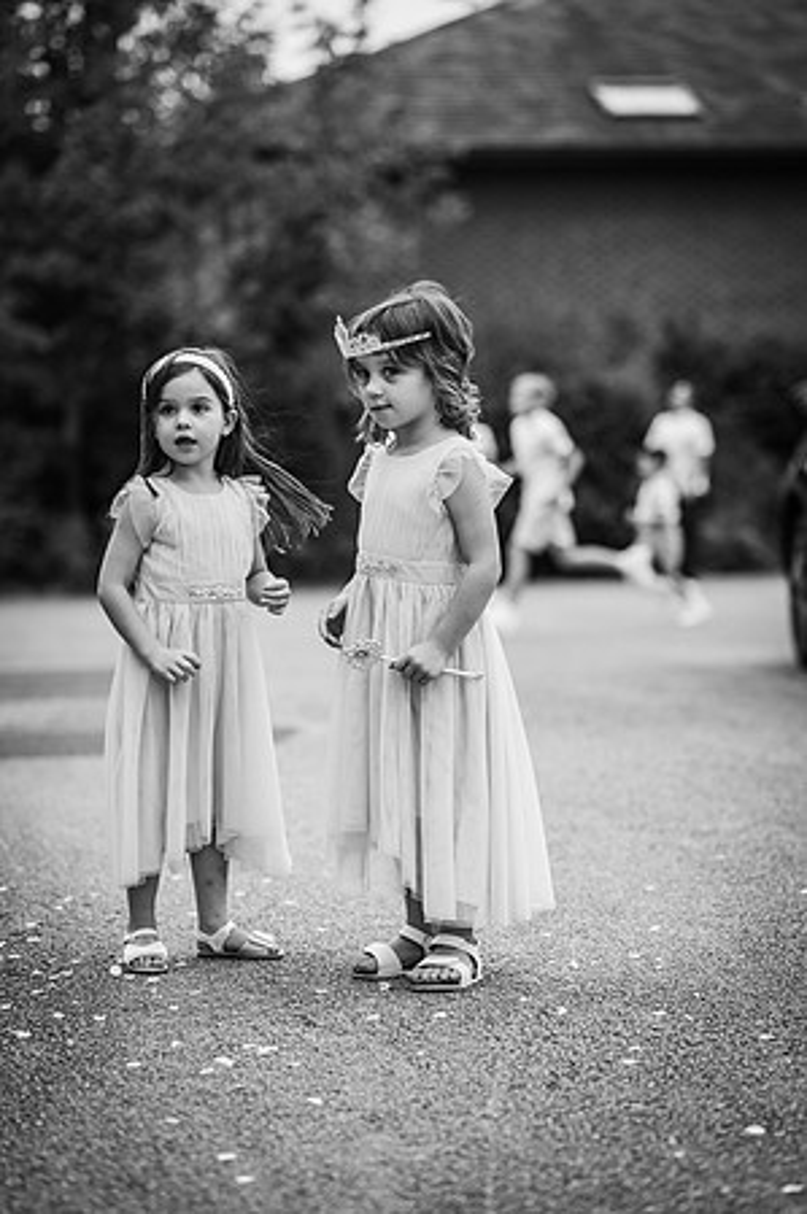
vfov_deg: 23.9
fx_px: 2865
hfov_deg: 16.0
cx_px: 404
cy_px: 607
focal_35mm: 85
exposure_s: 1/200
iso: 100
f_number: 2.2
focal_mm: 85
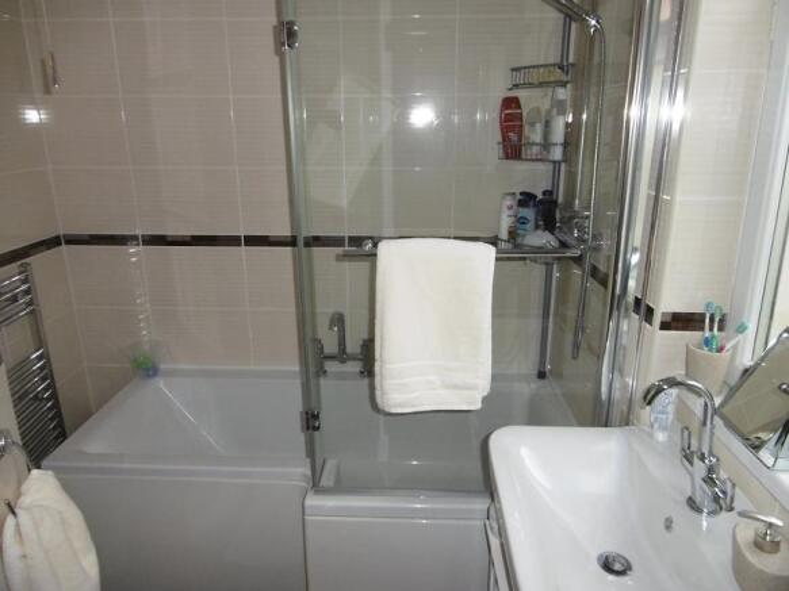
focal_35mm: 24
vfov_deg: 56.8
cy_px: 296
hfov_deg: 71.6
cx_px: 394
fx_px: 547
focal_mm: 4.3
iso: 200
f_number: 3.1
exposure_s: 1/60
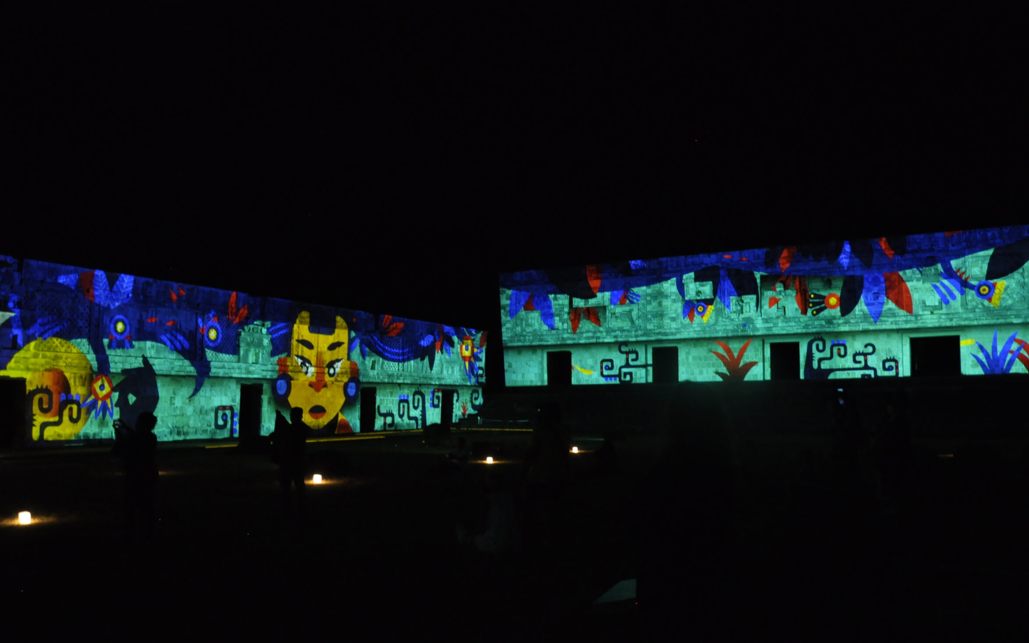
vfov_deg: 41.8
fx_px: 841
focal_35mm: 30
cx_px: 505
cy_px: 352
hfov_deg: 62.9
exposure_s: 1/10
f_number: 3.5
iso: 1250
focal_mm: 18
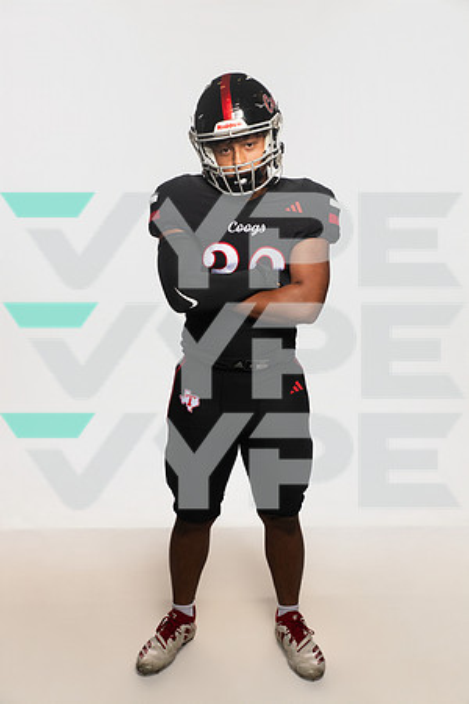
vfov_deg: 41.1
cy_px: 352
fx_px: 938
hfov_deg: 28.1
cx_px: 234
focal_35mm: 48
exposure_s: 1/200
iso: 500
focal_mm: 48
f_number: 6.3
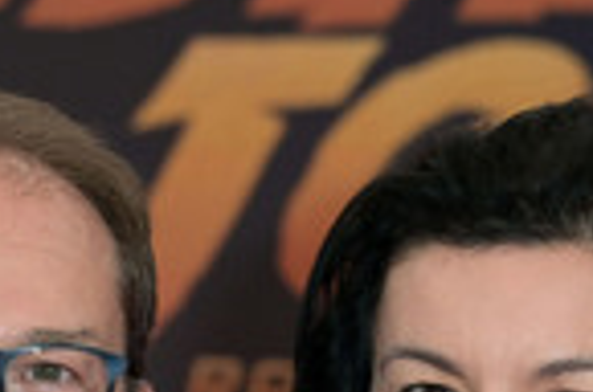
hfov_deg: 4.6
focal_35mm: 451
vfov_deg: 3.0
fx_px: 7413
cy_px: 580
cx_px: 252
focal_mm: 145
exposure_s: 1/250
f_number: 6.3
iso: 500
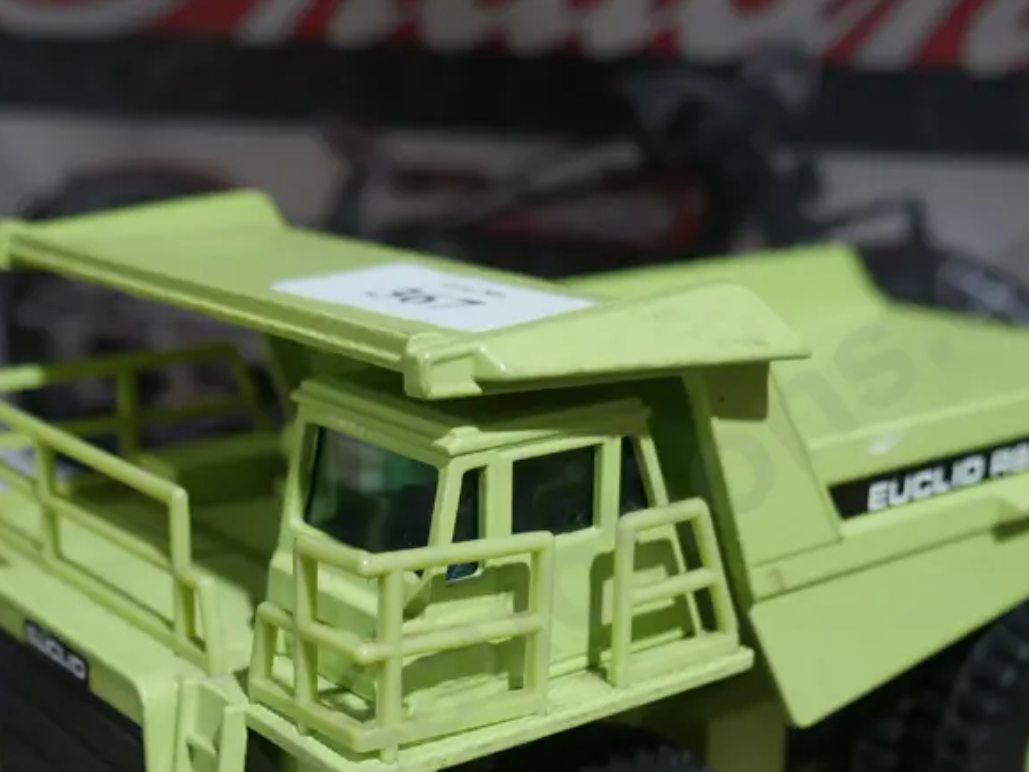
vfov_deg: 26.9
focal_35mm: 53
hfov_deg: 36.2
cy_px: 631
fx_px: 1575
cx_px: 520
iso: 500
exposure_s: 1/60
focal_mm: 15
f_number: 3.6
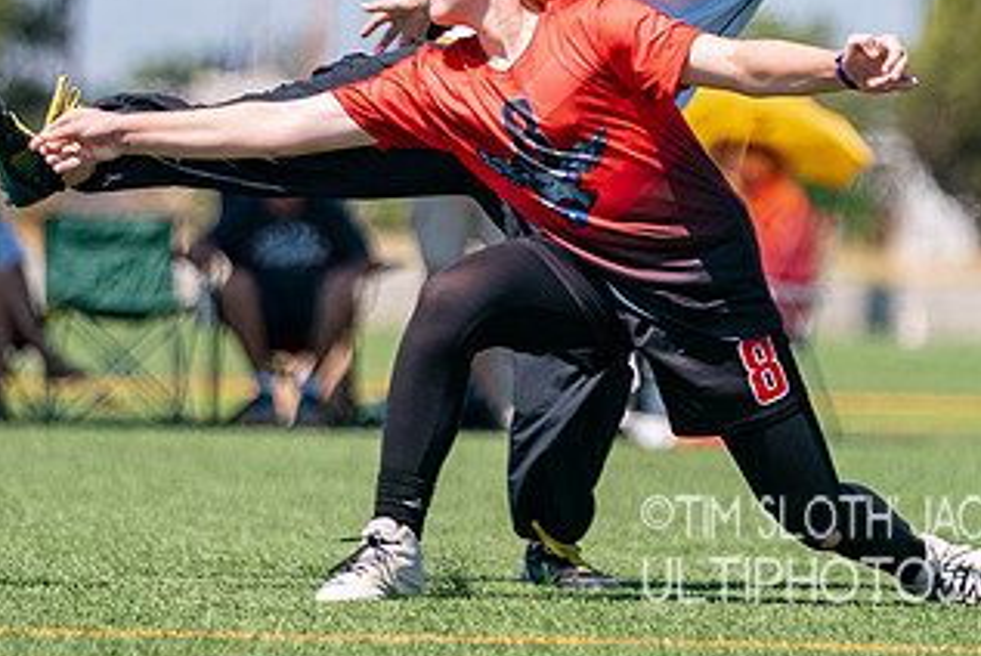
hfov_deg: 4.1
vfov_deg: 2.8
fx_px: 13583
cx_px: 613
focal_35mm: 498
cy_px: 100
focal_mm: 200
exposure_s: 1/12800
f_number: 2.8
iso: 640
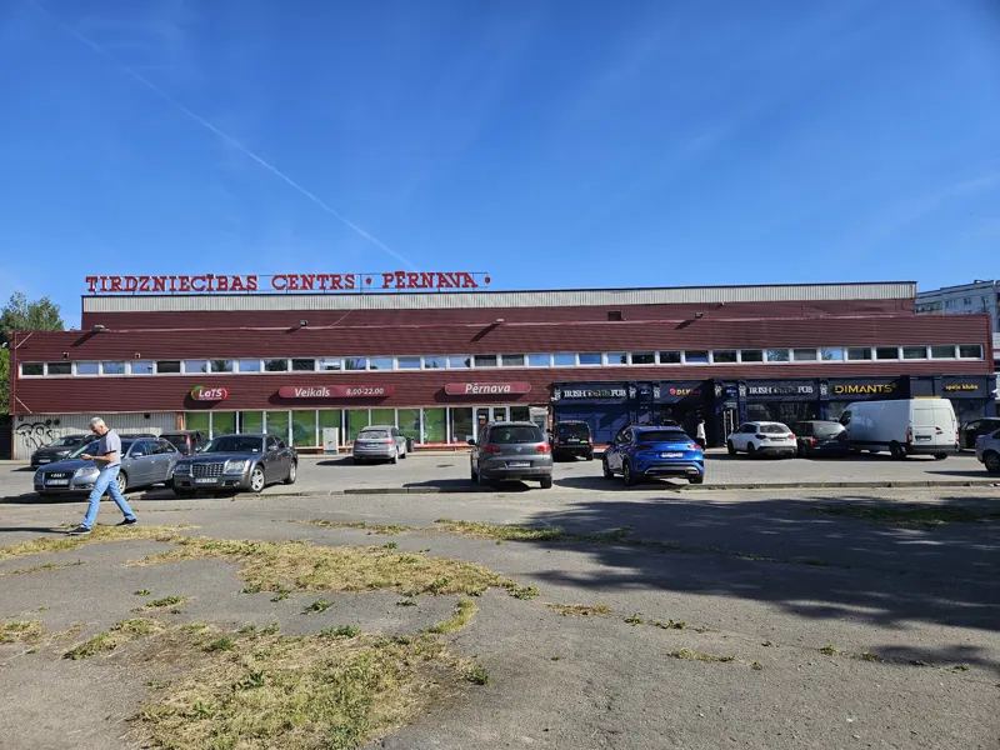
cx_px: 500
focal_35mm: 23
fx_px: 664
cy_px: 375
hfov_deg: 73.9
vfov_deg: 58.9
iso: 25
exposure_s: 1/1844
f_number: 1.8
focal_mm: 5.4
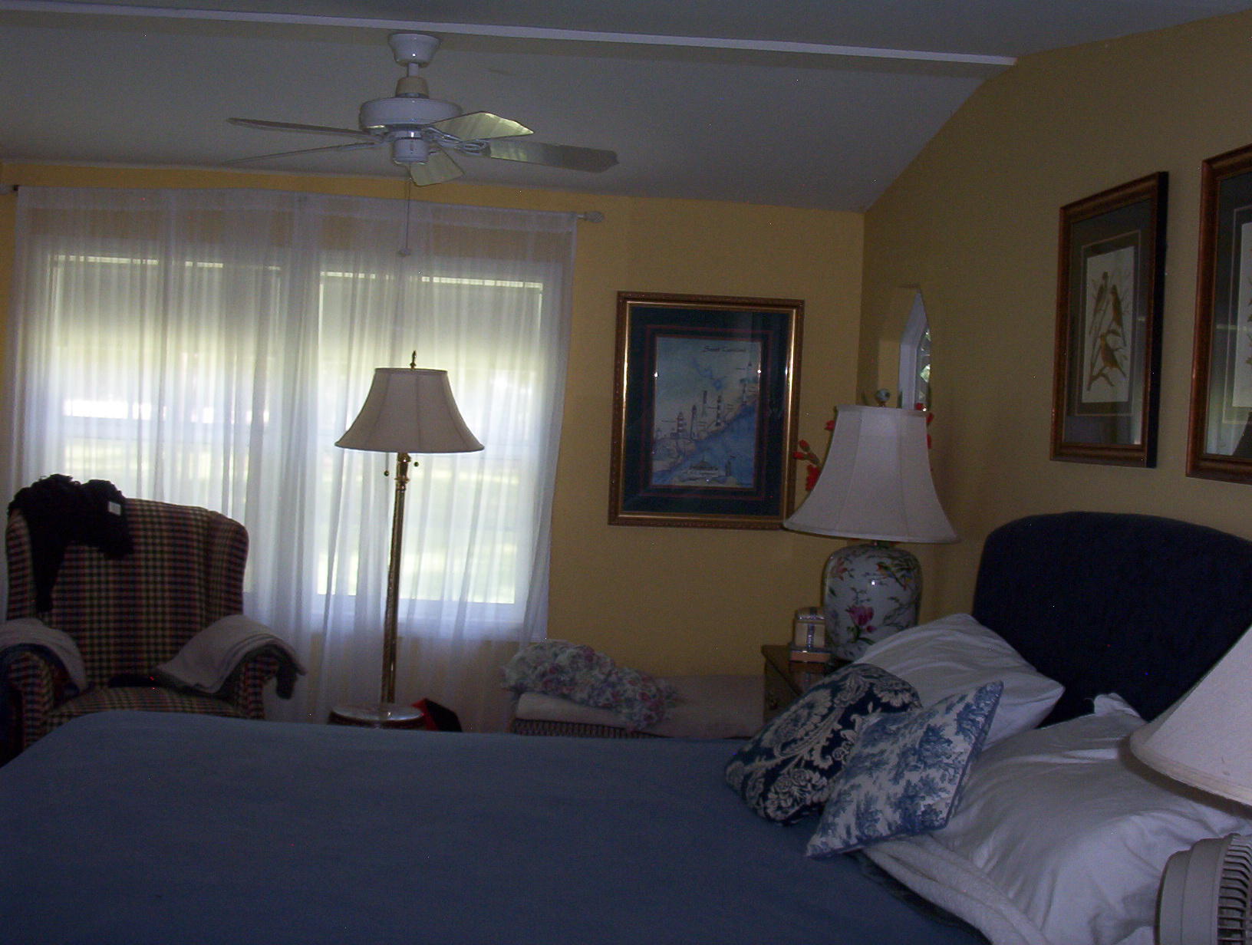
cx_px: 626
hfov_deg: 47.8
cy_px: 472
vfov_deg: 37.0
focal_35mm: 39
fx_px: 1414
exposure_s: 1/30
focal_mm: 6
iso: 140
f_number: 4.5
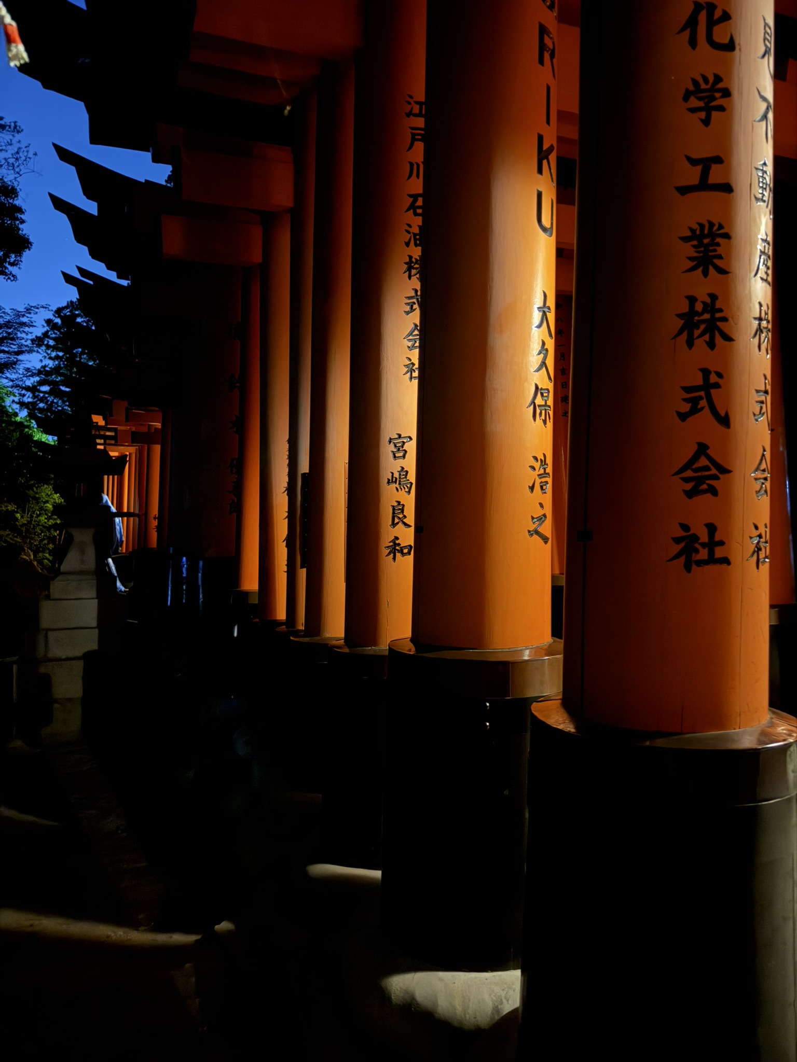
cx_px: 398
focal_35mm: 24
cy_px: 531
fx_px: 737
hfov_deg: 56.8
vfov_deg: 71.6
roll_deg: +1.3
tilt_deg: -0.9
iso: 4000
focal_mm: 6.76
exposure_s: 1/2
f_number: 1.78
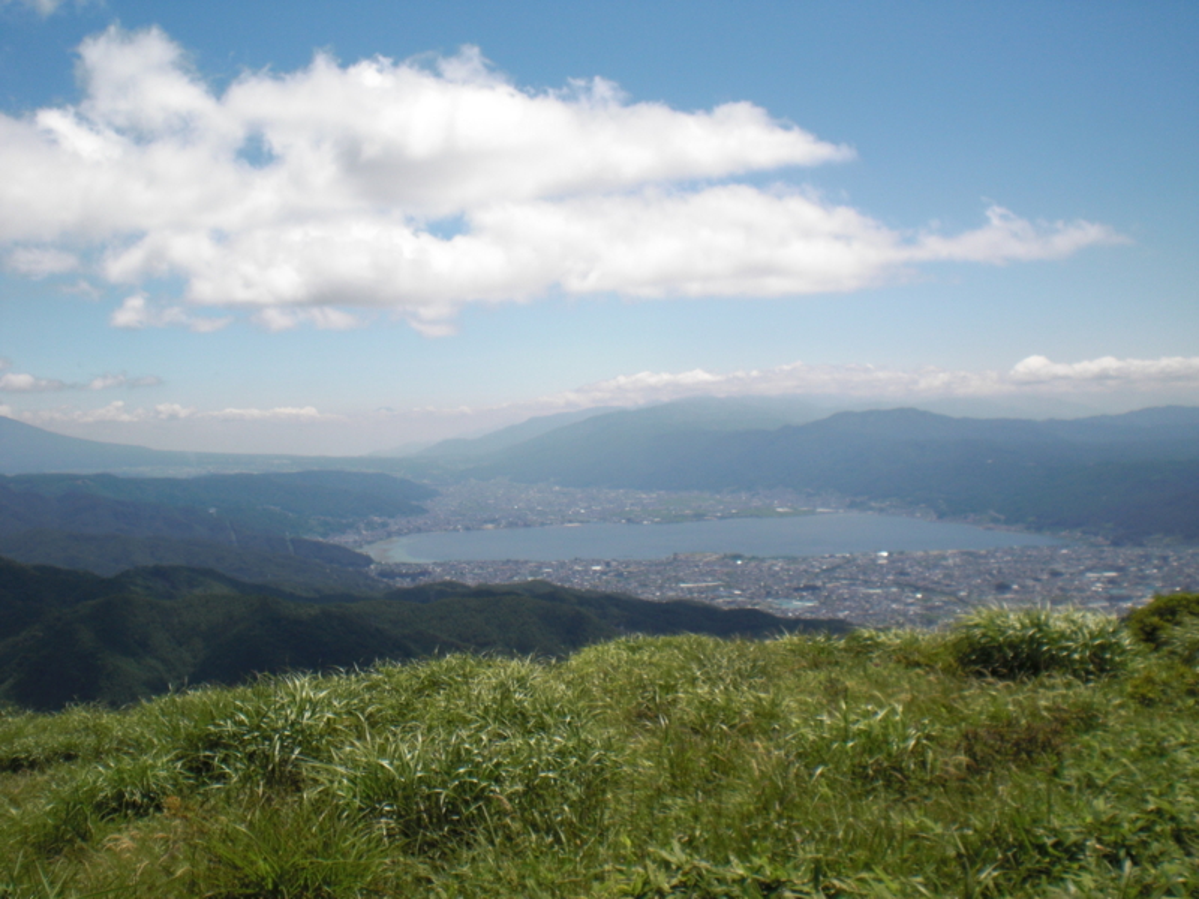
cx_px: 600
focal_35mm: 38
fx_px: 1316
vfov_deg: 37.7
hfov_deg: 49.0
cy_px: 450
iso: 64
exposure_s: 1/500
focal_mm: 6.3
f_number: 5.6
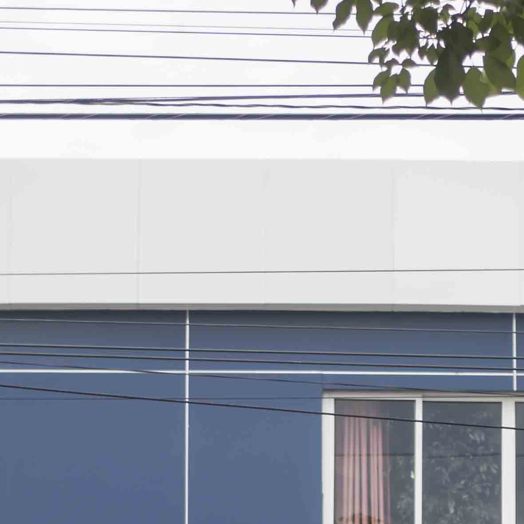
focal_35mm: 217
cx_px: 373
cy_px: 761
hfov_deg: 8.1
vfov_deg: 7.9
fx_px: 3716
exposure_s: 1/400
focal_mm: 50
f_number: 2.2
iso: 100
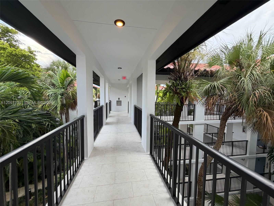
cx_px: 137
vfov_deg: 85.7
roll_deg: -0.5
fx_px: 111
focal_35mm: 14
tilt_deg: -3.8
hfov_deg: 102.1
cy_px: 103
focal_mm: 2.22
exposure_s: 1/126
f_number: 2.2
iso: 64
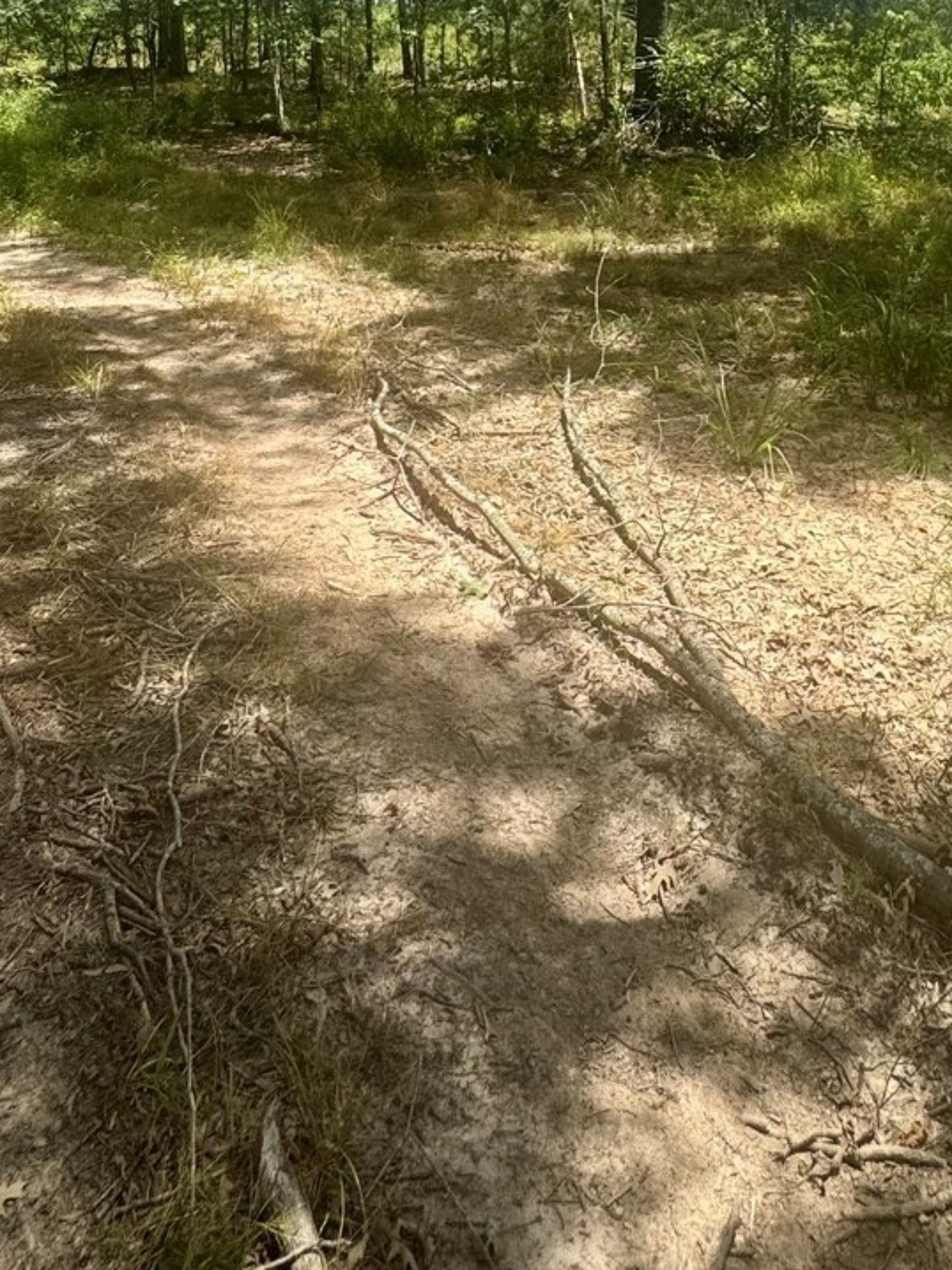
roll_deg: +0.4
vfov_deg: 49.9
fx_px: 1100
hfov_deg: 45.9
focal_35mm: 30
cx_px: 655
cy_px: 27
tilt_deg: +3.1
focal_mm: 2.22
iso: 40
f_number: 2.2
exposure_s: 1/741
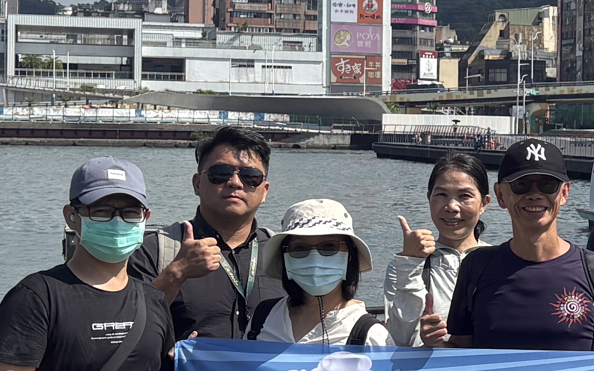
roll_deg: -0.1
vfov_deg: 11.2
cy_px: 141
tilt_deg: +1.2
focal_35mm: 117
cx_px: 866
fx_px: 1894
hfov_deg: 16.4
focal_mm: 5.96
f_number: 1.6
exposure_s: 1/4065
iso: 50
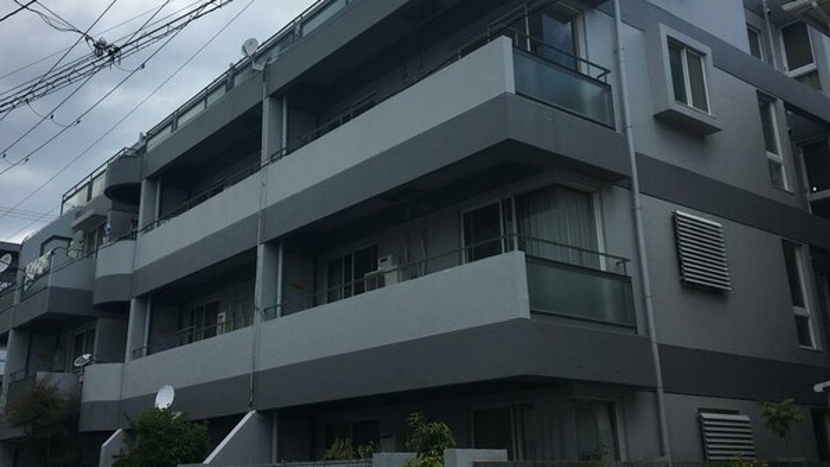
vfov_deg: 31.1
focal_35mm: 38
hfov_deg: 52.7
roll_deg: +2.1
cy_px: 187
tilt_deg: +21.2
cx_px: 386
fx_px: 836
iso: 25
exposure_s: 1/1115
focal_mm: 4.15
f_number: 2.2
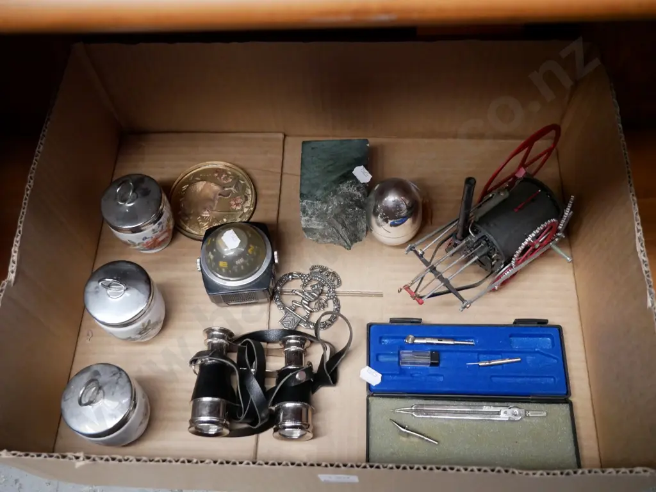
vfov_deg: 41.8
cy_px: 246
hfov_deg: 54.0
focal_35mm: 34
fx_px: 644
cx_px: 328
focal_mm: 17
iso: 2500
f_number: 4
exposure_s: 1/60
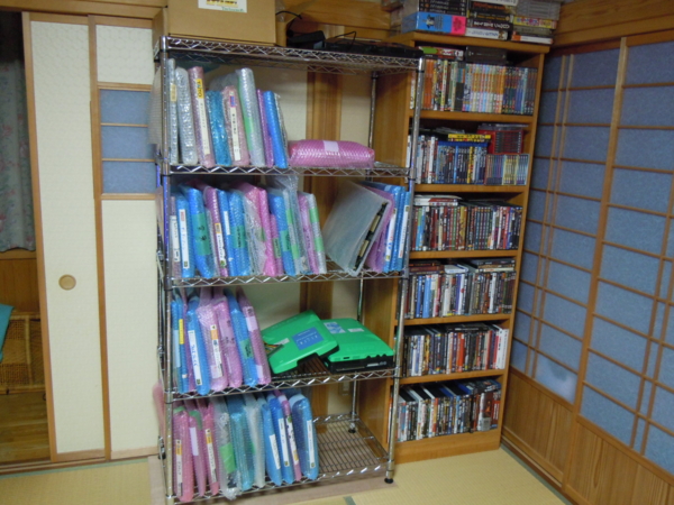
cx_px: 337
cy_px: 252
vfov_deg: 46.8
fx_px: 584
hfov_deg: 60.0
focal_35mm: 30
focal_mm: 5.4
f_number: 3.5
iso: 400
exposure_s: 1/10
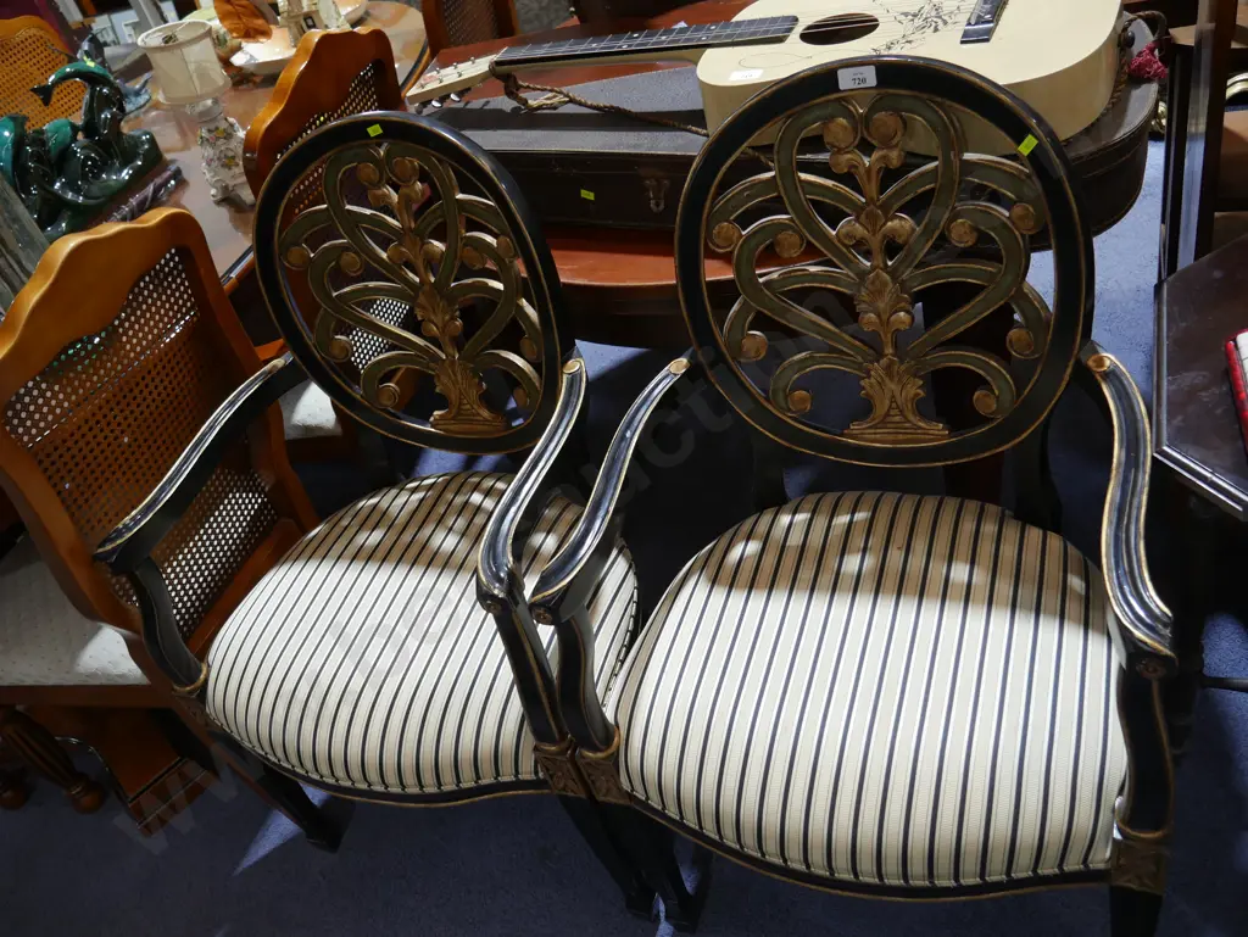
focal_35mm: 30
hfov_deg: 59.9
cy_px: 468
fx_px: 1082
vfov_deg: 46.8
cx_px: 624
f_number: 3.6
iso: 400
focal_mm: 15
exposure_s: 1/60
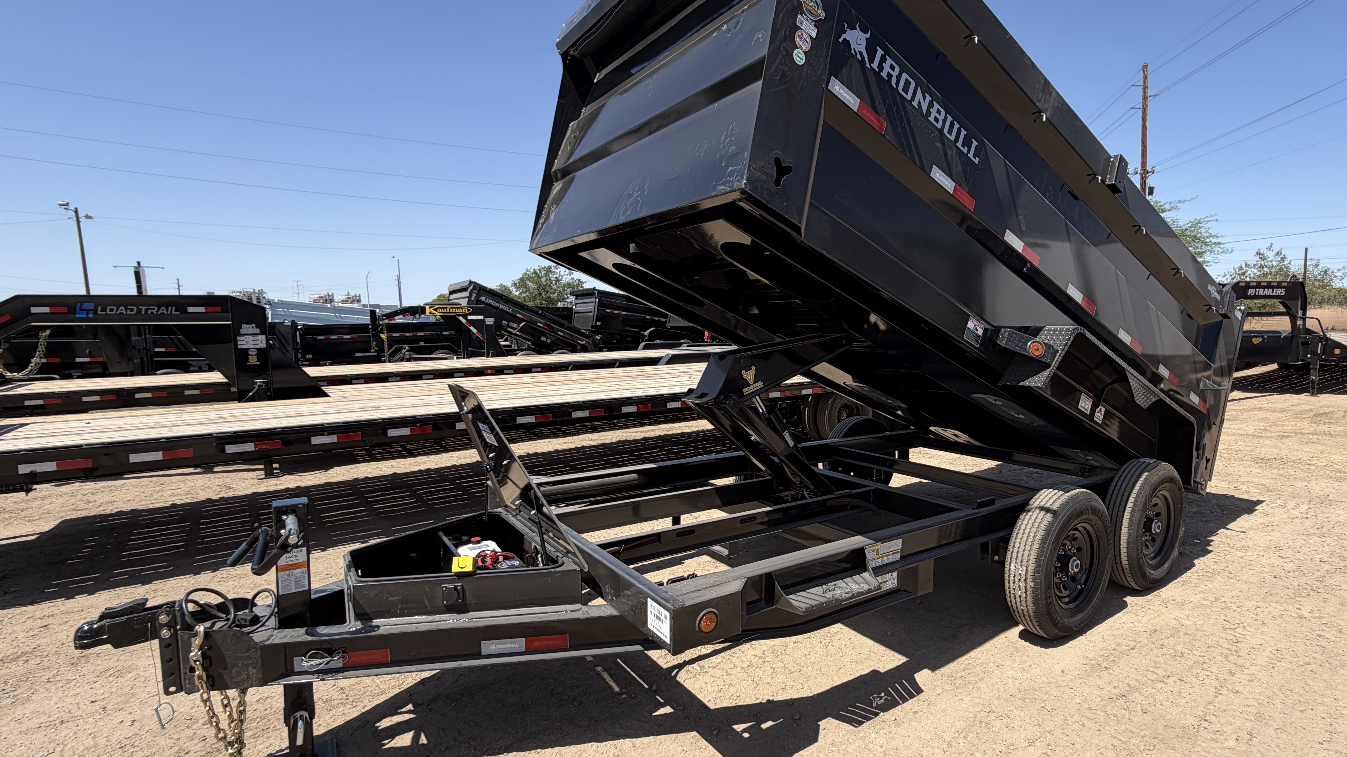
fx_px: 679
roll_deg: +1.5
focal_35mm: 19
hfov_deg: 88.8
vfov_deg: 58.3
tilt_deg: -6.7
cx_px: 783
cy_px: 382
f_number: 2.2
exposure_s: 1/770
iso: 25
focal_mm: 2.22
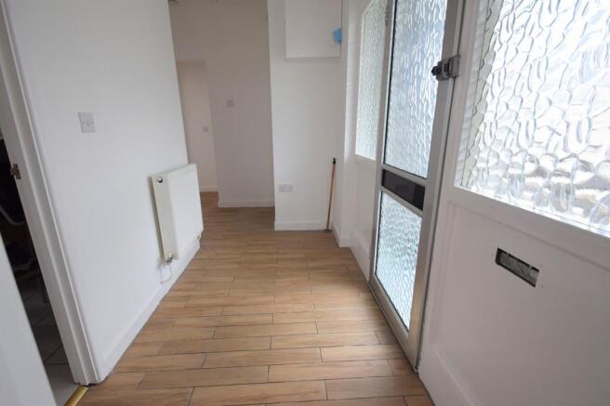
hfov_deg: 100.4
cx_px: 305
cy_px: 203
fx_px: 254
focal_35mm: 15
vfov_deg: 77.3
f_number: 5.6
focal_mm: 10
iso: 400
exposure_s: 1/125
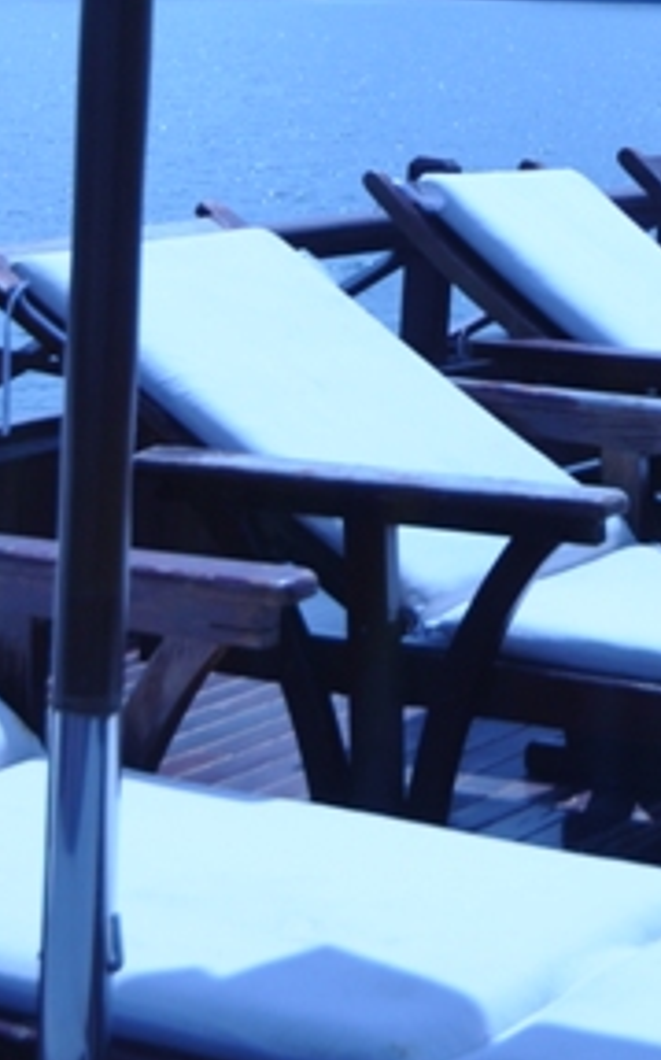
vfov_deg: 18.9
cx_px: 336
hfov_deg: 12.0
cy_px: 177
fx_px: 3146
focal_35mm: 109
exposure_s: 1/1600
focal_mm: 20
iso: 200
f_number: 5.6
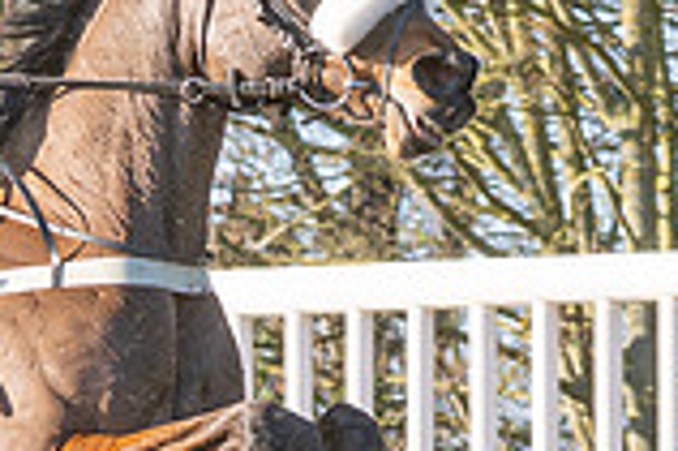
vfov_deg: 2.8
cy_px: 546
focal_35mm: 497
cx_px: -102
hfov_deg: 4.1
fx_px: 9350
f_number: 4.5
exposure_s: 1/1250
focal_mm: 60
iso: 400
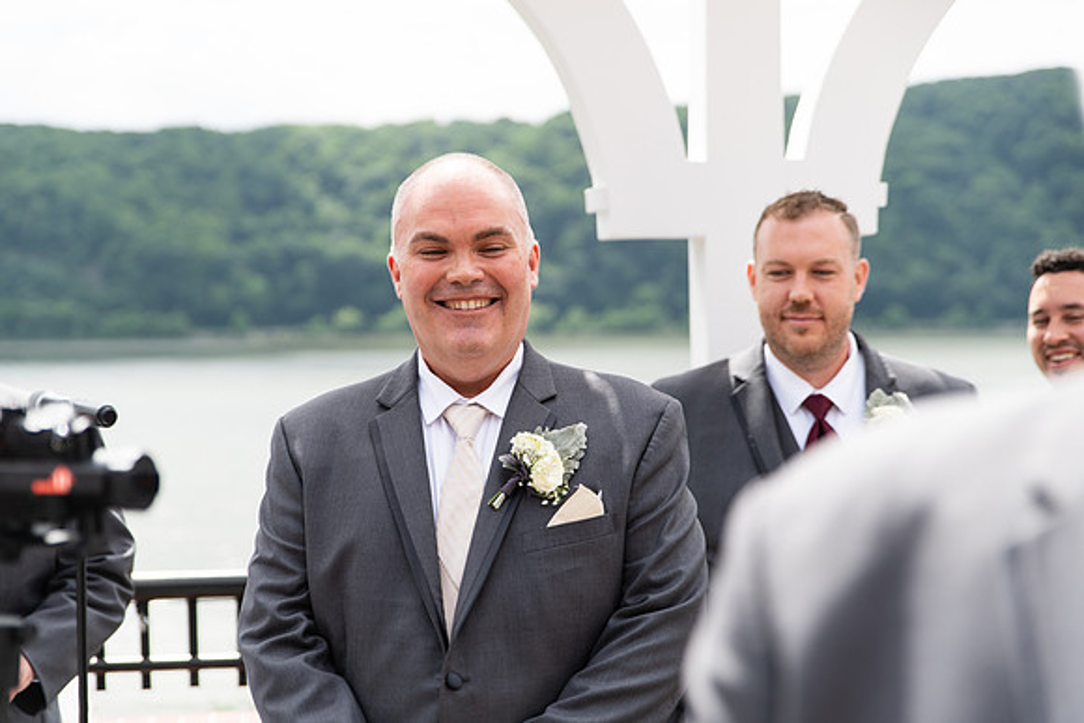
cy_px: 362
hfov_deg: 28.8
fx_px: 2108
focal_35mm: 70
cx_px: 542
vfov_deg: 19.5
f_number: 2.8
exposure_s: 1/1600
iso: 125
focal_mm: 70
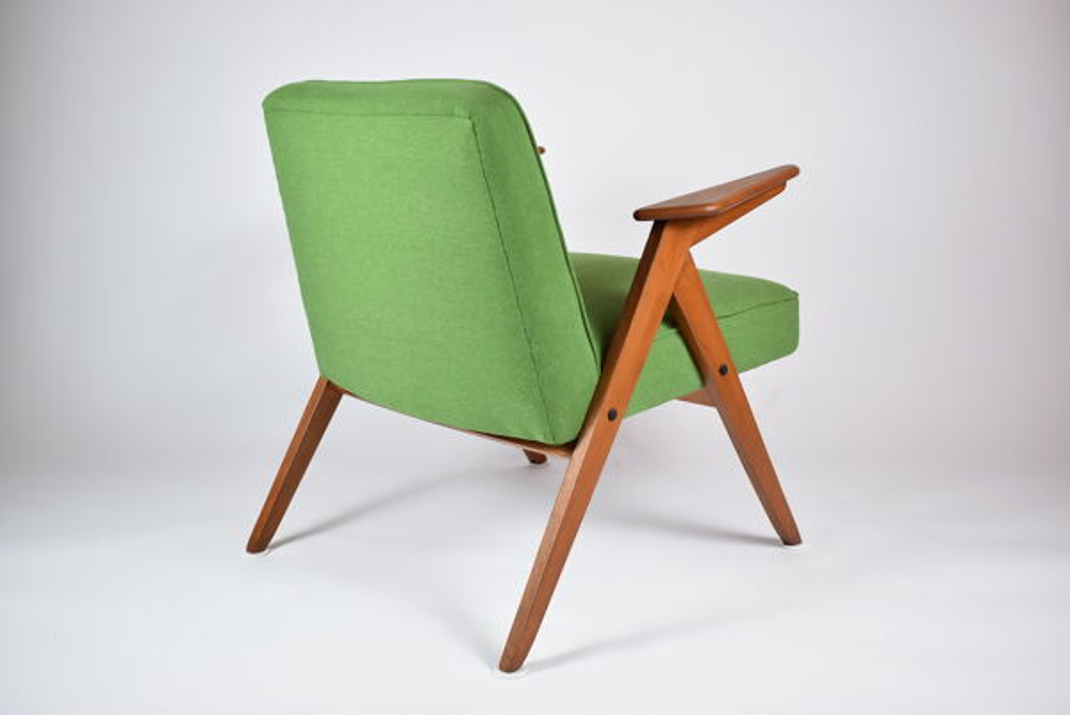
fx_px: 1294
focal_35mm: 44
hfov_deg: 44.9
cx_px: 535
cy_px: 358
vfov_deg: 30.9
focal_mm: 29
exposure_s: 1/125
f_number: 4.5
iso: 800
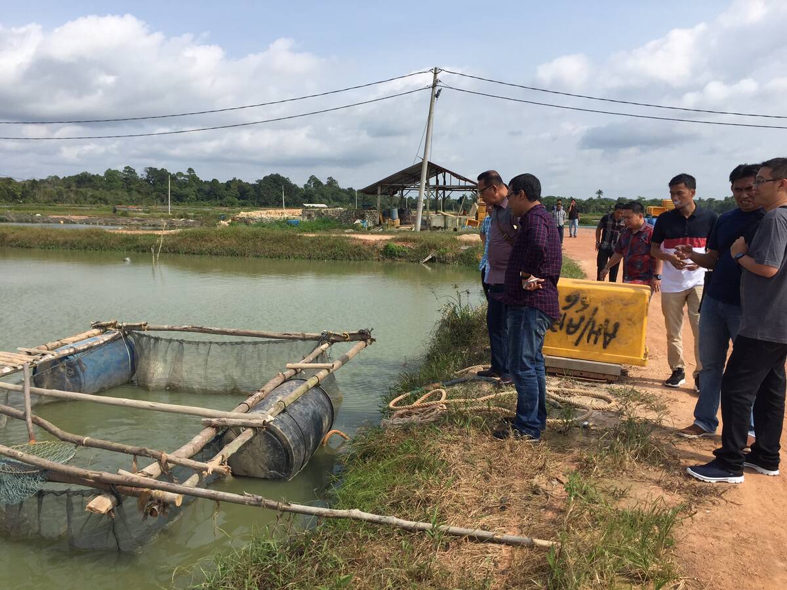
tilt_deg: -7.7
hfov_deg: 61.7
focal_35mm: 29
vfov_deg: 48.2
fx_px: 659
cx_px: 394
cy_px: 295
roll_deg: -1.8
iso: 32
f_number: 2.2
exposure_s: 1/2475
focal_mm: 4.15
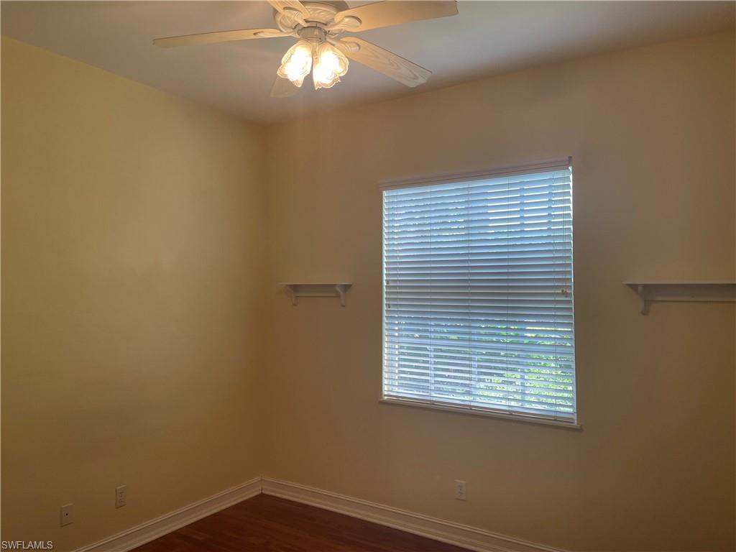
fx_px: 553
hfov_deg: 67.3
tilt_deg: +2.8
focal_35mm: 26
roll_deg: +0.2
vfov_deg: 53.1
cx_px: 368
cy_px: 276
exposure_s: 1/120
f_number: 1.6
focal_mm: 4.2
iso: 50
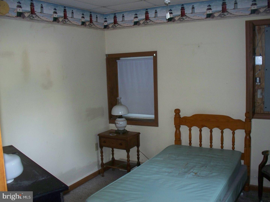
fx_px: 281
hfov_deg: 51.4
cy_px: 101
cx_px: 135
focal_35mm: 36
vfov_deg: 39.7
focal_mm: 7.54
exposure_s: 1/30
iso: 200
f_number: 2.8
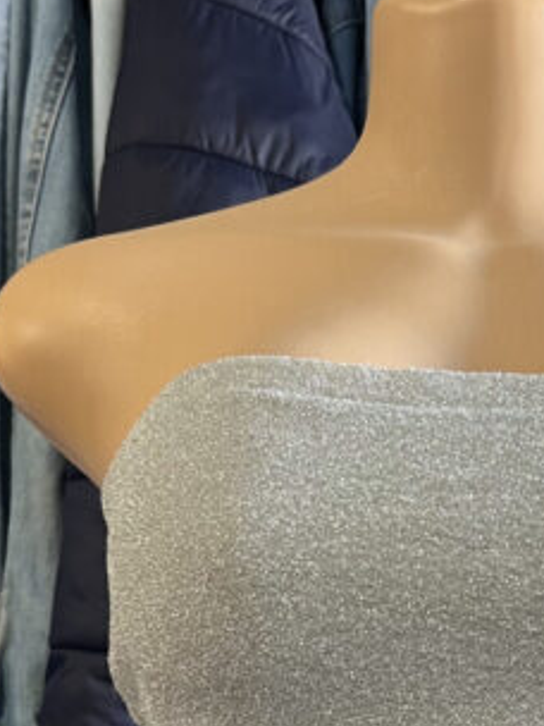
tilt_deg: -1.6
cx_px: 527
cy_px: 720
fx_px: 1194
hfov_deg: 24.6
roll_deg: +0.9
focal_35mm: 57
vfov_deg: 31.3
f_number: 1.5
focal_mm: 5.7
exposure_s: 1/66
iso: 125
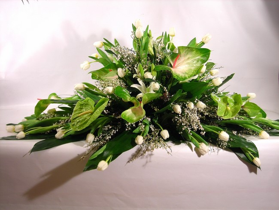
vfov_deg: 30.9
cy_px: 105
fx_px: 379
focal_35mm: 47
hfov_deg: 40.4
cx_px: 140
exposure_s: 1/20
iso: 50
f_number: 3.4
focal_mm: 7.8
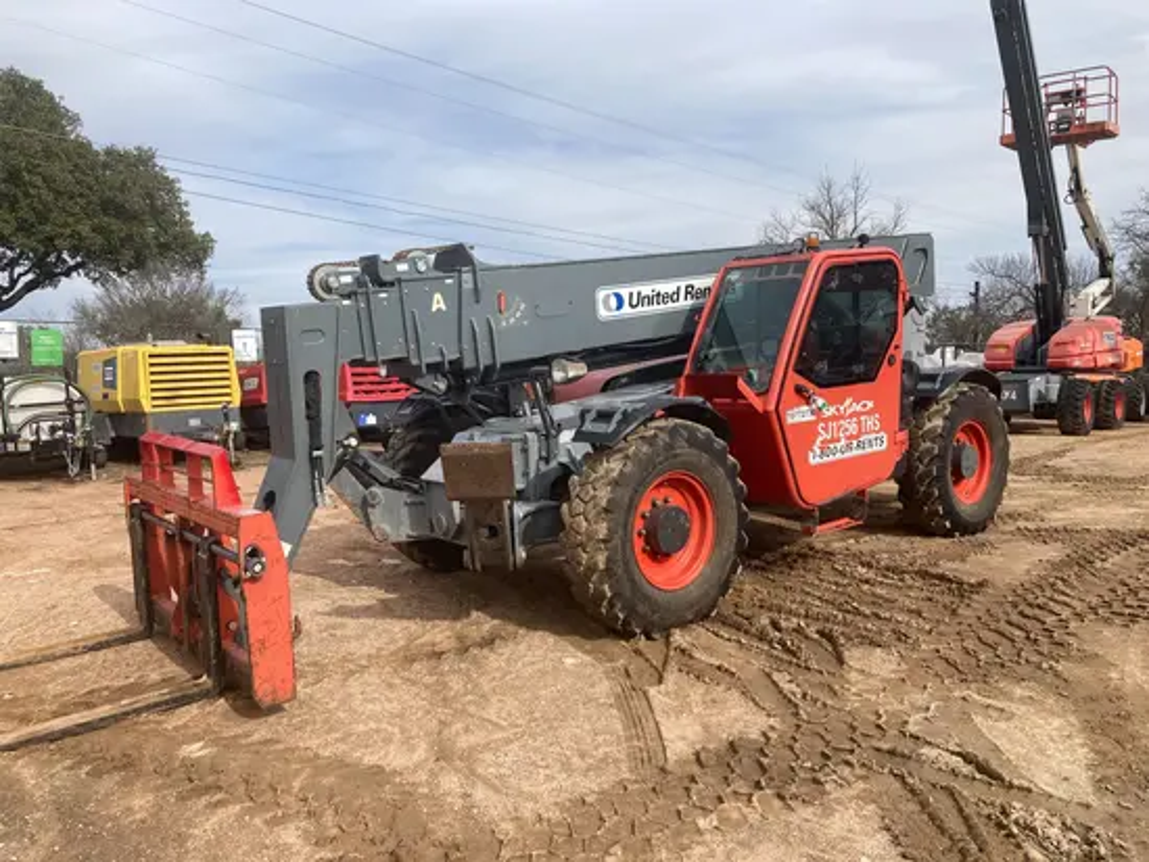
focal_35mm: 28
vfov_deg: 49.8
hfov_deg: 63.4
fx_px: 930
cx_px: 574
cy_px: 431
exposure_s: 1/1736
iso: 20
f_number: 1.8
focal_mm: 3.99
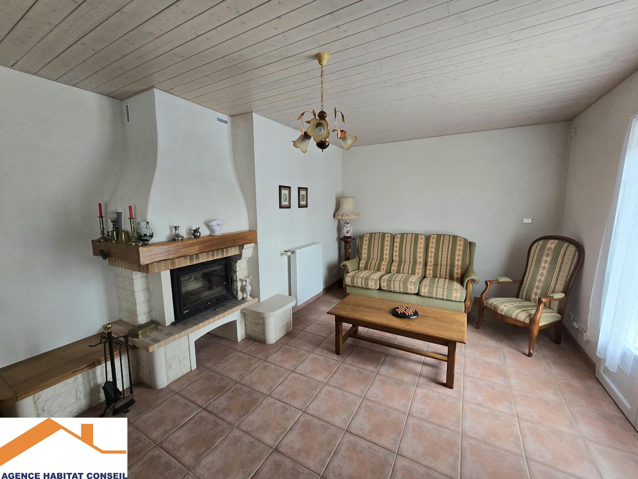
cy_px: 240
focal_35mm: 13
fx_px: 240
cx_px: 319
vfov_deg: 89.9
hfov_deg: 106.2
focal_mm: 2.2
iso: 160
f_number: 2.2
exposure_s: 1/50.3
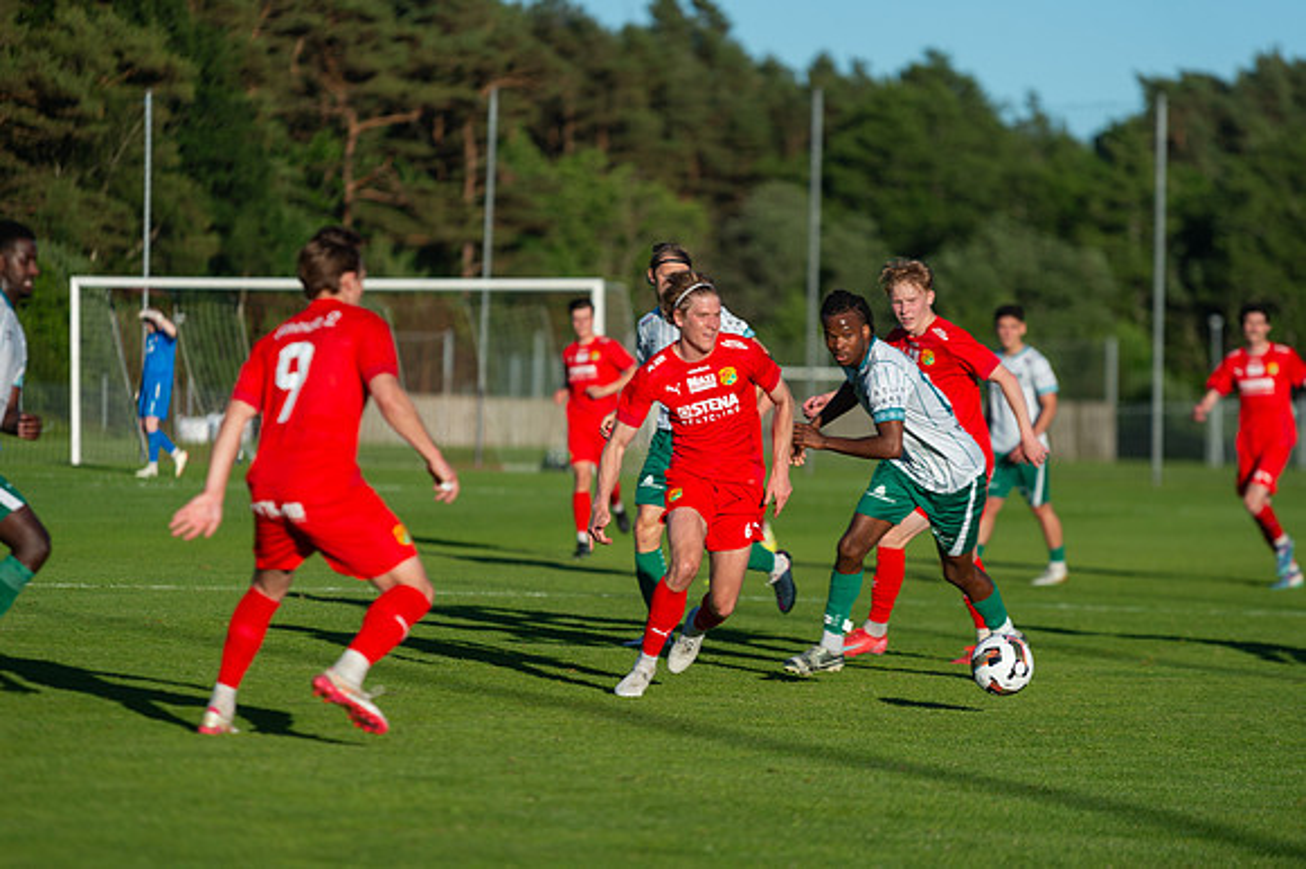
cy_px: 434
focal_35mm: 205
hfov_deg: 10.1
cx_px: 653
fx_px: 7425
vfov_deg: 6.7
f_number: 3.2
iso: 100
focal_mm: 200
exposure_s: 1/1250
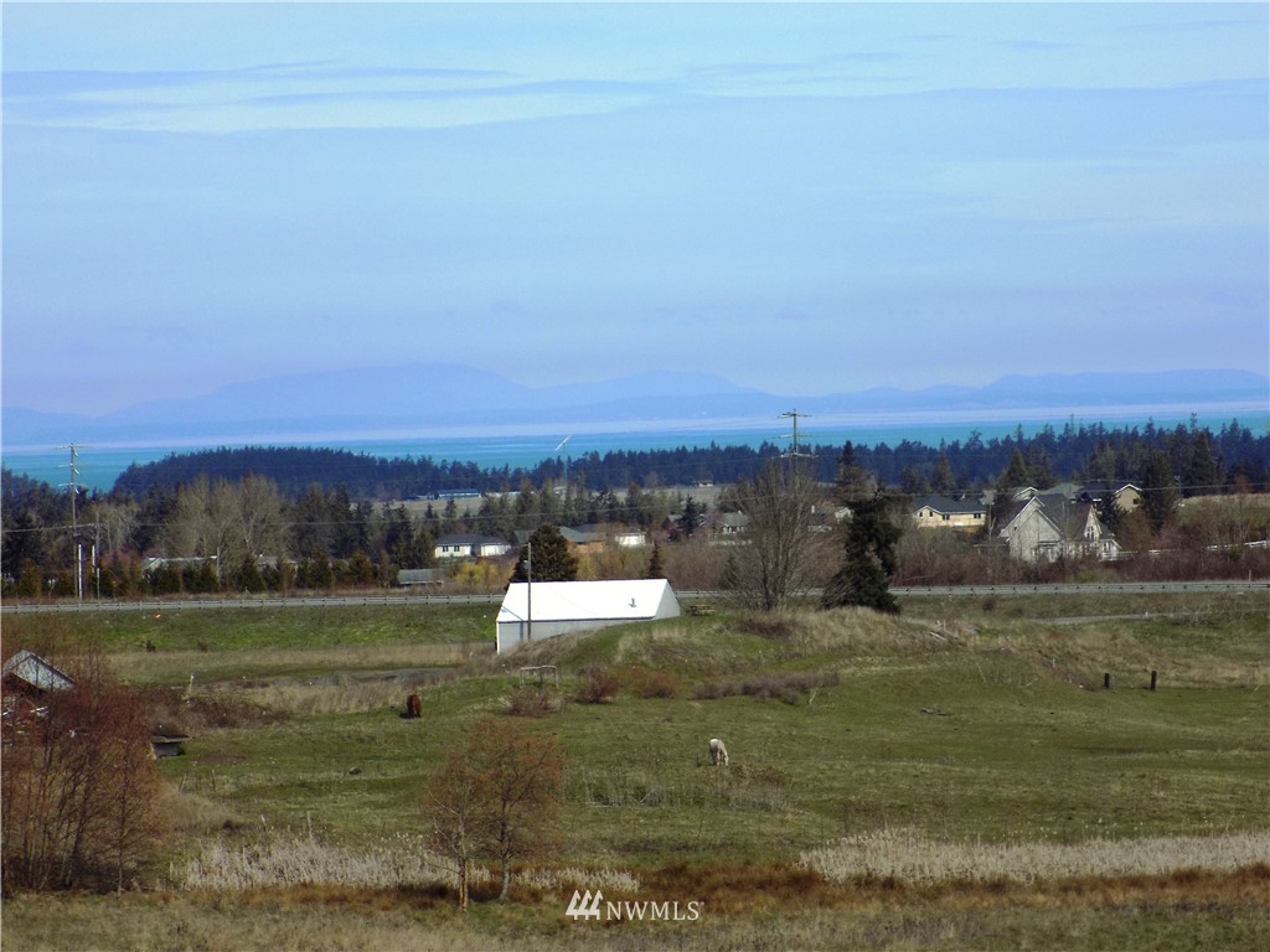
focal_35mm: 168
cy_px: 476
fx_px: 6164
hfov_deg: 11.8
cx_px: 635
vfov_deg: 8.8
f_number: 5.3
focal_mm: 29.9
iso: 80
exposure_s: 1/640
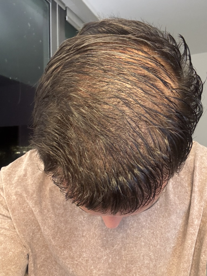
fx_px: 239
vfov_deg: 60.0
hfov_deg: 46.8
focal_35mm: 30
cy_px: 138
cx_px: 104
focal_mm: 2.69
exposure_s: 1/40
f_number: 1.9
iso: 250
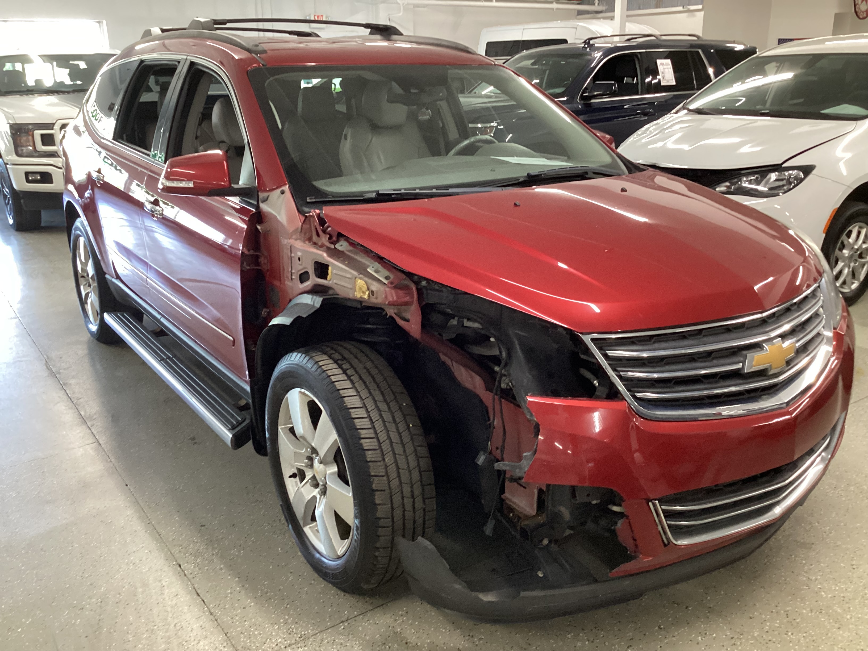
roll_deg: +1.2
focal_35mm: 31
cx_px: 434
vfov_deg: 45.4
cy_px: 326
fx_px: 777
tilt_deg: -18.3
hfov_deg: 58.4
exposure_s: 1/50
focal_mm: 3.3
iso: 320
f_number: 2.4
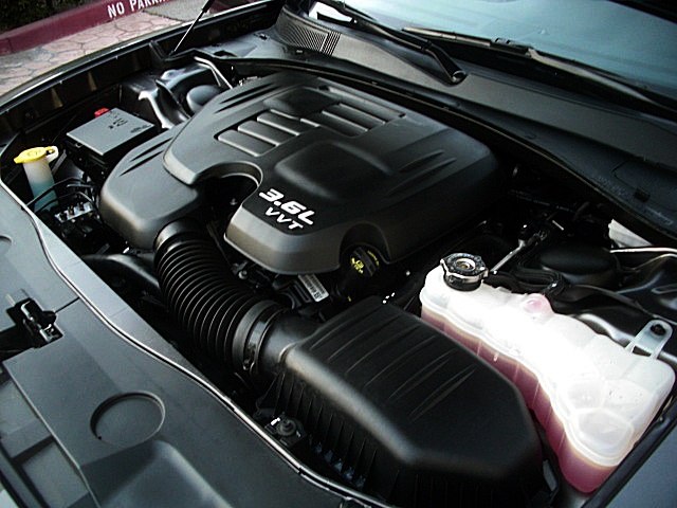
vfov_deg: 39.7
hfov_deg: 51.4
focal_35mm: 36
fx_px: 704
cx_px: 338
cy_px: 254
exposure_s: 1/60
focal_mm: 6.3
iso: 200
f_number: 2.8
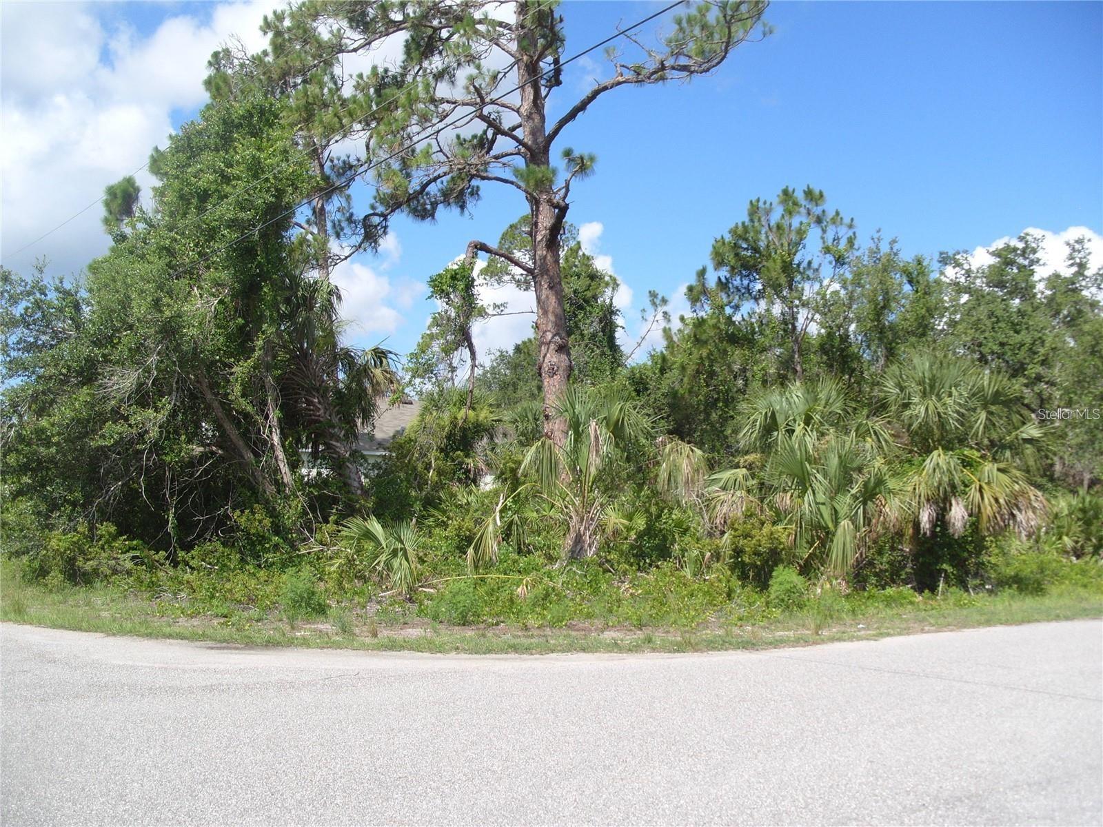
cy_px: 414
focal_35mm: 35
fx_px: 1115
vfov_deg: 40.7
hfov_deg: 52.6
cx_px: 552
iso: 80
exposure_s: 1/2000
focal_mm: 7.8
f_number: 2.8
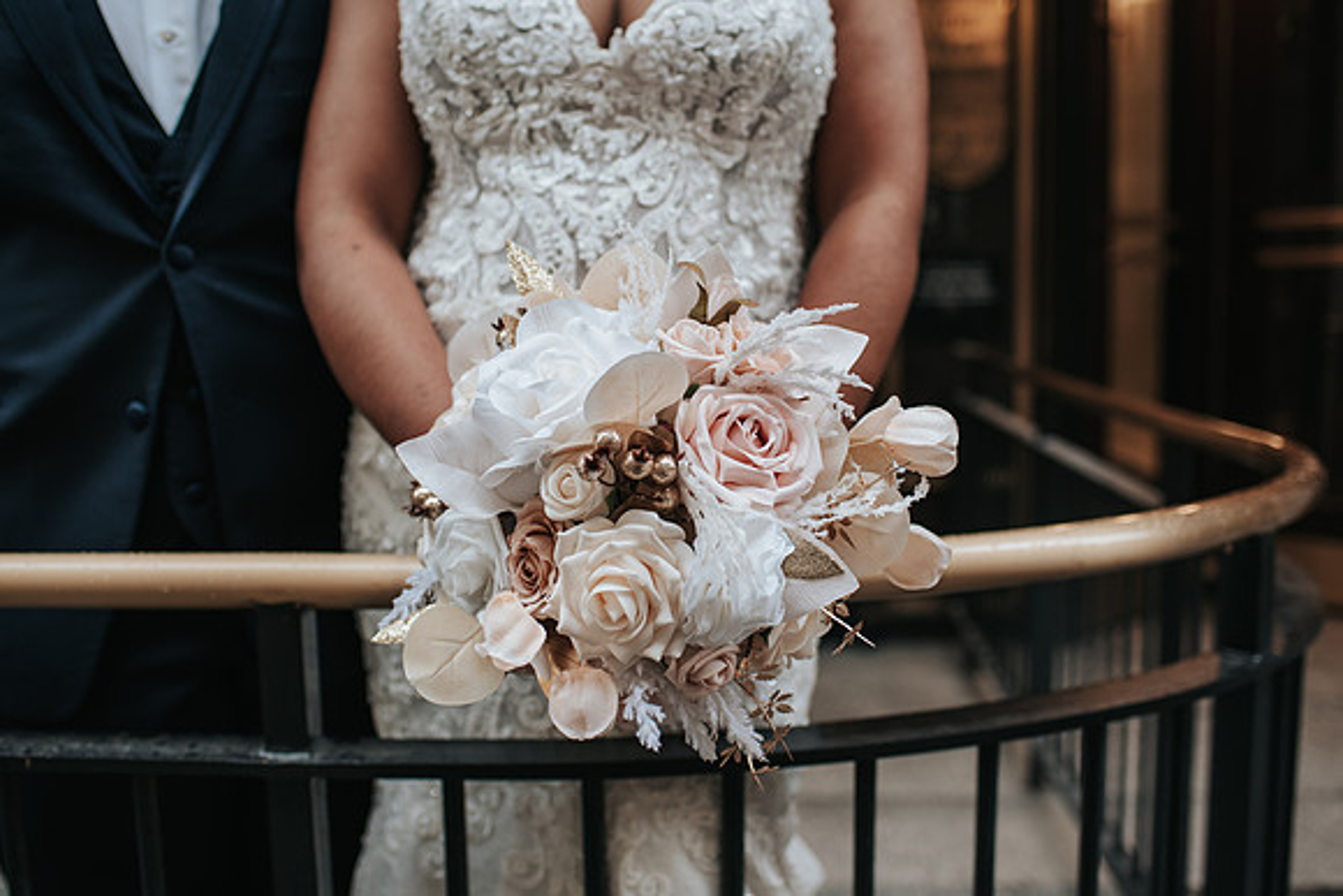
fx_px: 1345
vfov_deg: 36.9
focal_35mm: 36
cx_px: 677
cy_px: 448
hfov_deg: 53.1
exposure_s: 1/125
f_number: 2.8
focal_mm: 35
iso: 360
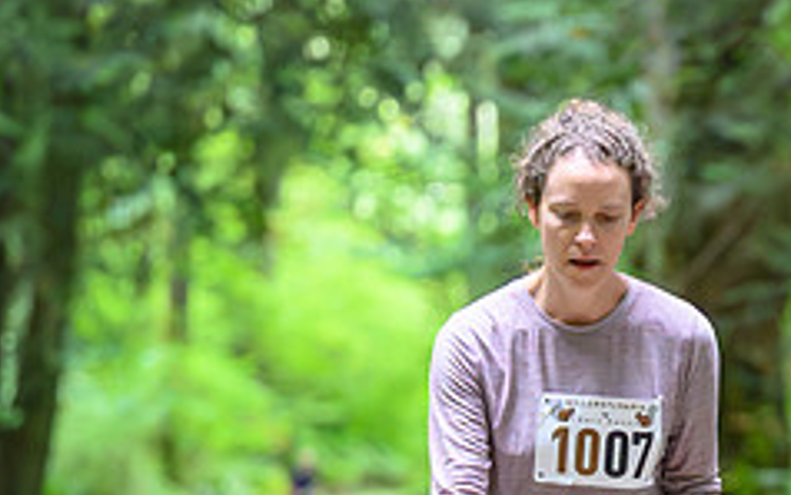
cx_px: 871
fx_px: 7958
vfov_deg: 3.6
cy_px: 540
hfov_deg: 5.7
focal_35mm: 369
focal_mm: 95
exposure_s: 1/800
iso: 7200
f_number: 2.8
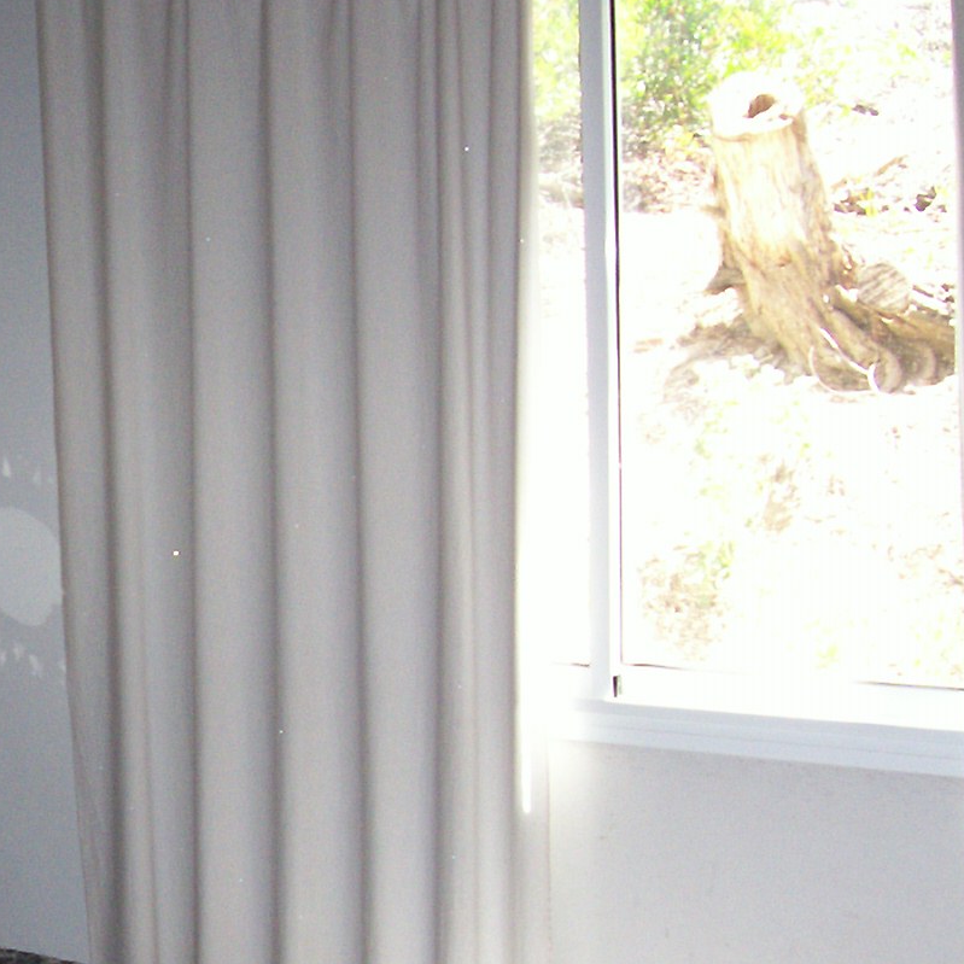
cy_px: 791
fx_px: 2426
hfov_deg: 21.6
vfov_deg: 22.1
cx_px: -30
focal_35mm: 77
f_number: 2.7
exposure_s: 1/112
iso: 140
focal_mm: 5.6
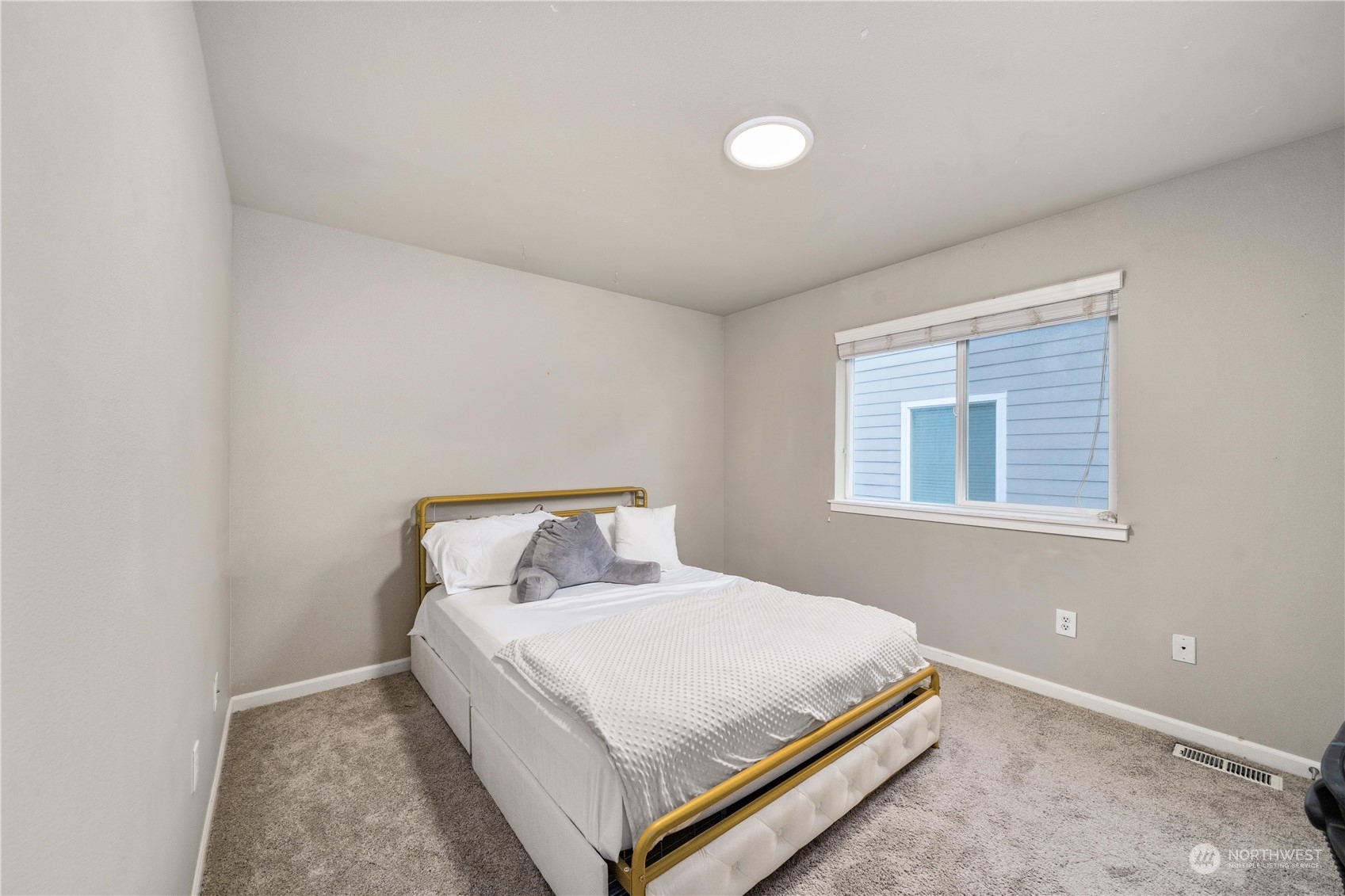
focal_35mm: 13
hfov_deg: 108.3
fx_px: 486
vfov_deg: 85.4
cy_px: 448
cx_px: 672
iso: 500
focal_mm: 13
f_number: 7.1
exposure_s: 1/30
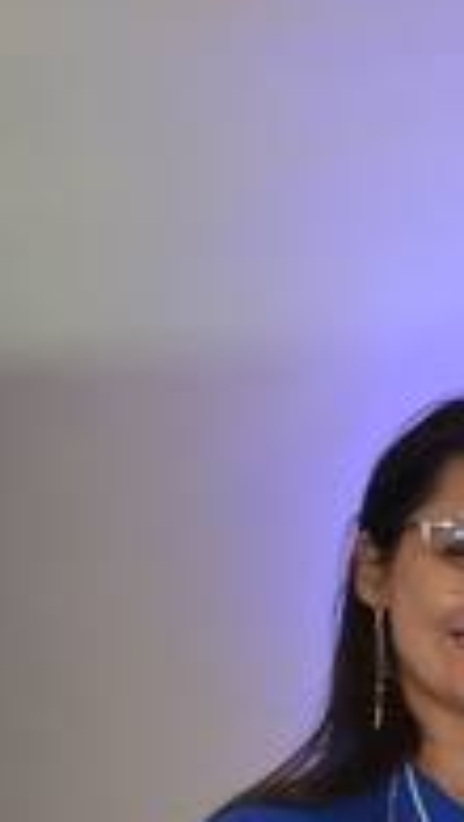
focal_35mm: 124
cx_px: 1270
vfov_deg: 17.0
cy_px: 763
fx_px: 2706
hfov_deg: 8.6
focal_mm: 22
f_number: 3.5
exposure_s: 1/100
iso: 400
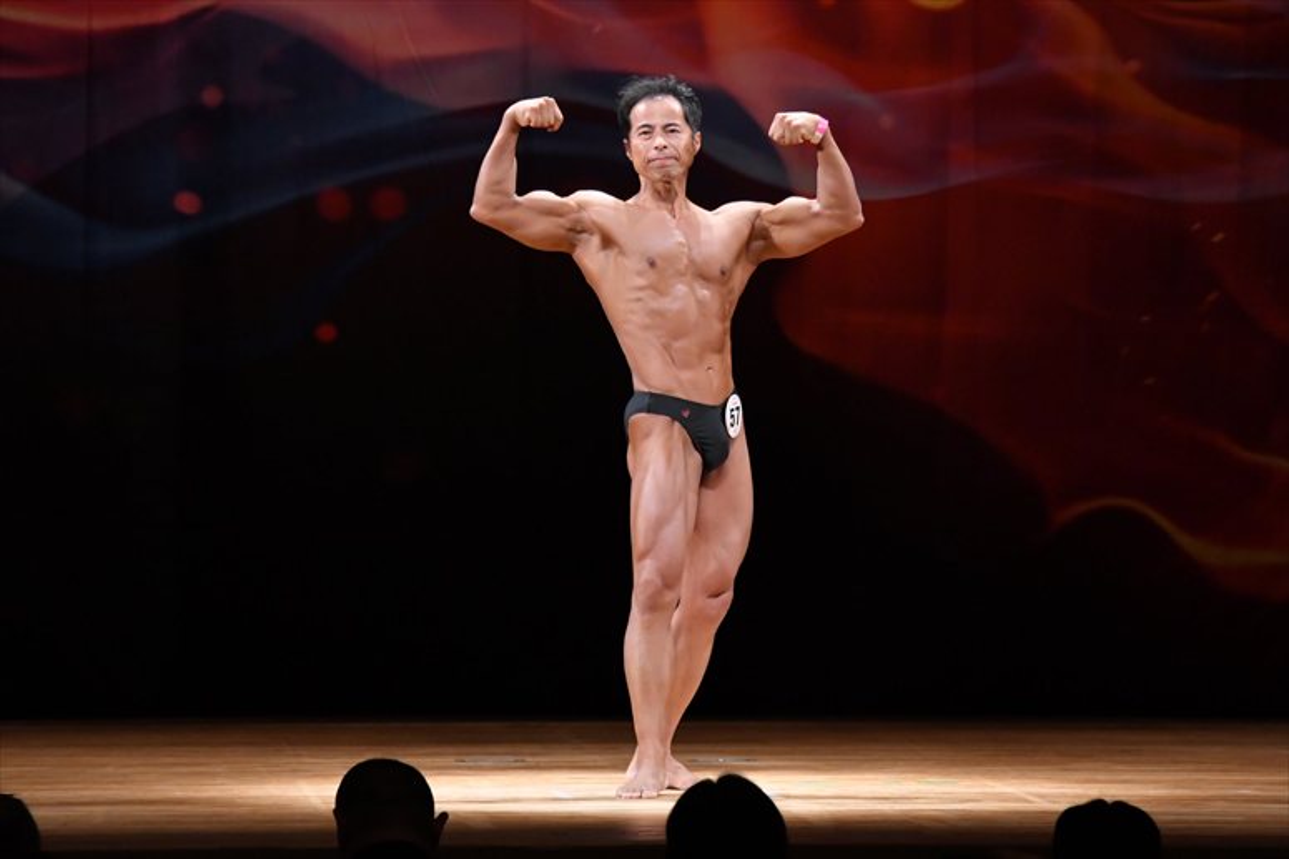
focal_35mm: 240
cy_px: 430
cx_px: 644
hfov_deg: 8.6
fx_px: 8589
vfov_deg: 5.7
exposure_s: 1/400
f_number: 5.6
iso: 4000
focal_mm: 160
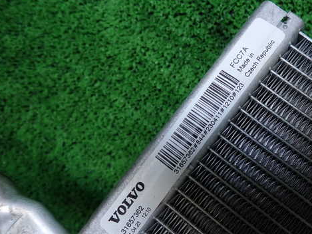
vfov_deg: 44.2
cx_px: 190
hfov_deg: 56.3
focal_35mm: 32
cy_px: 124
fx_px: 288
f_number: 2
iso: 100
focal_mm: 4.5
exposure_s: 1/100
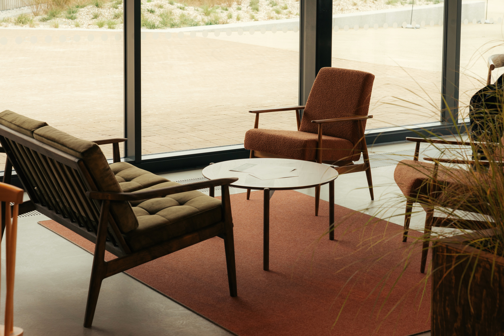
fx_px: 994
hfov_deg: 28.5
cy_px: 168
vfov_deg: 19.2
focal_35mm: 71
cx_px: 252
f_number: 8
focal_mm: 71
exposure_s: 1/40
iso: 400
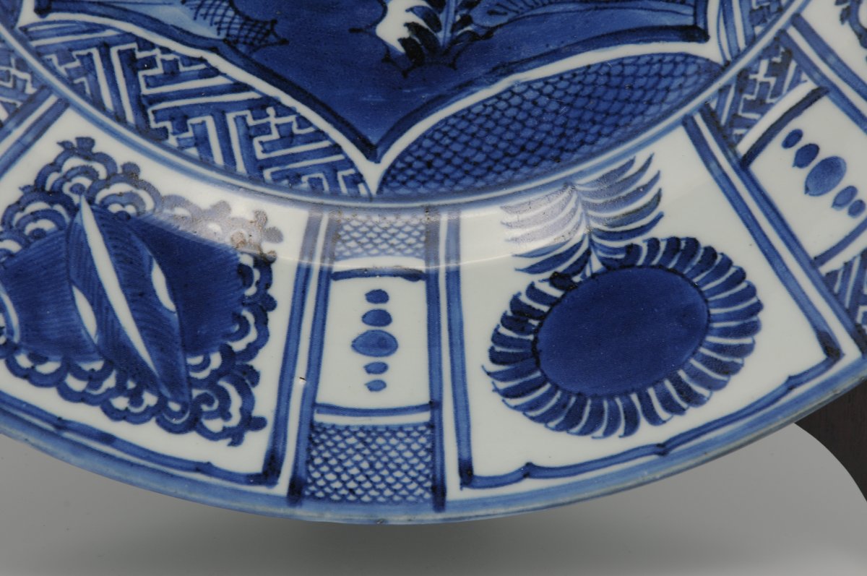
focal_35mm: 158
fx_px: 3788
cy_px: 288
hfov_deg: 13.1
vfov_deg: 8.7
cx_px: 434
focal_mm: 105
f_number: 13
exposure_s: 1/13
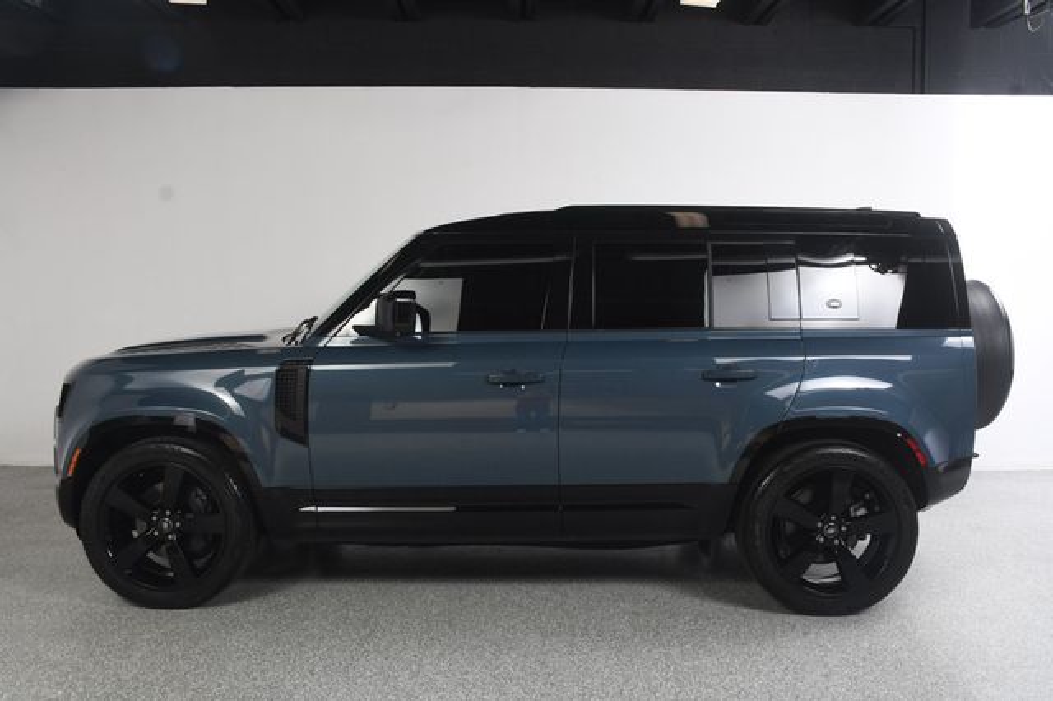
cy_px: 350
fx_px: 877
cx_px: 526
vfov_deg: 43.6
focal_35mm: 30
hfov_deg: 62.0
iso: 100
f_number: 8
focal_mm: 20
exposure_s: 1/160
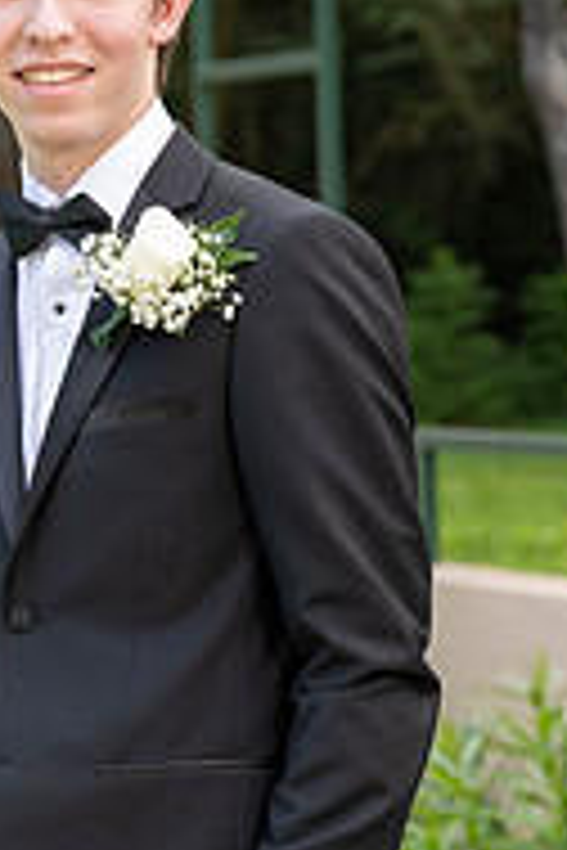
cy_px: 459
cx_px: 86
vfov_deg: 10.0
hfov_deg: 6.7
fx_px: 4843
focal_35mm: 205
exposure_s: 1/200
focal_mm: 86
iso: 500
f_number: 5
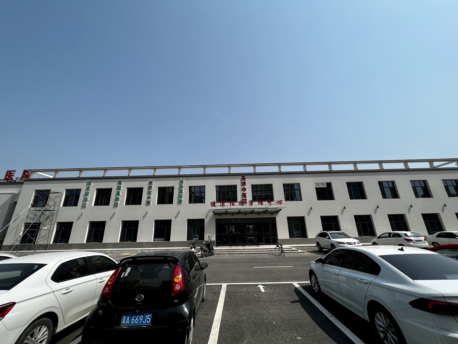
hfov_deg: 106.2
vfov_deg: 89.9
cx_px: 229
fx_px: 172
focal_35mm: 13
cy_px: 172
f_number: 1.8
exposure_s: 1/2481
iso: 32
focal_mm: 1.57
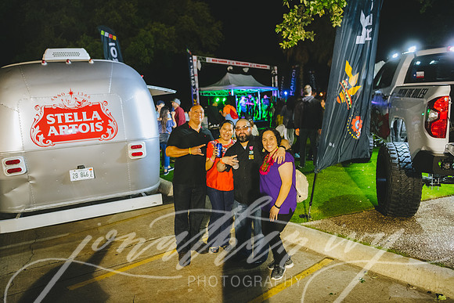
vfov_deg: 48.0
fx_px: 341
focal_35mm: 27
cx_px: 227
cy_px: 152
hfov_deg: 67.4
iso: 4000
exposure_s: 1/60
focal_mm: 27
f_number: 2.8
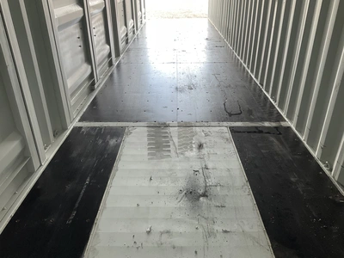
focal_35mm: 29
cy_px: 129
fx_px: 288
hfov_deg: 61.7
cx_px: 172
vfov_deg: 48.2
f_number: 1.8
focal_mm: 3
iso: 64
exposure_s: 1/122
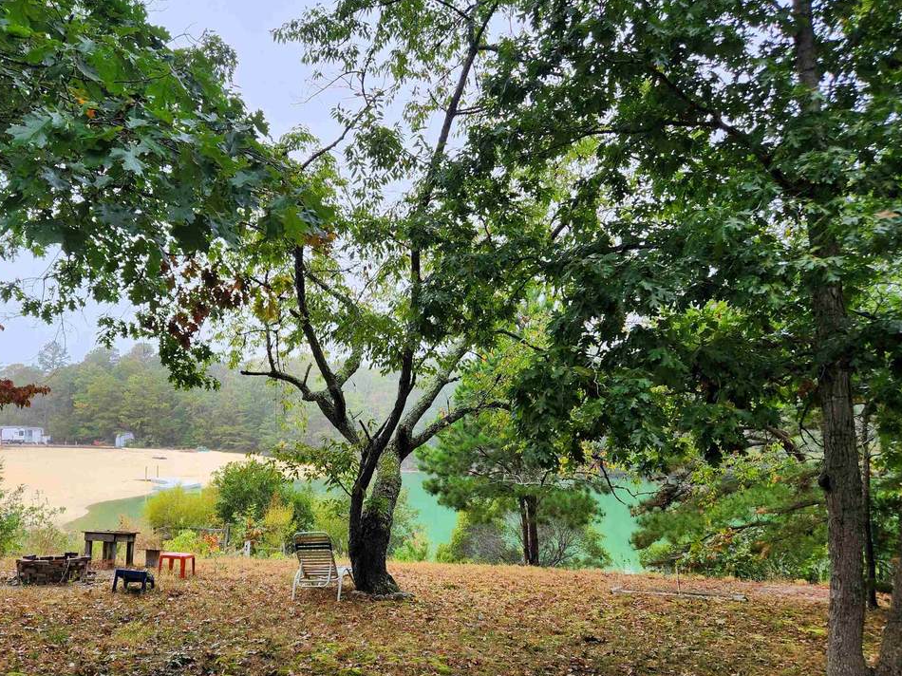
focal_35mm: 31
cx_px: 327
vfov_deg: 45.2
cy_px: 407
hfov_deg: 57.5
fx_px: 808
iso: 50
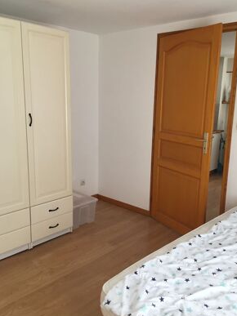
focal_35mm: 32
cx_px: 117
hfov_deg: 44.1
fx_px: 292
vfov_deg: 56.8
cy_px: 160
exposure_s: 1/33
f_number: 2.2
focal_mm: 4.15
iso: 40
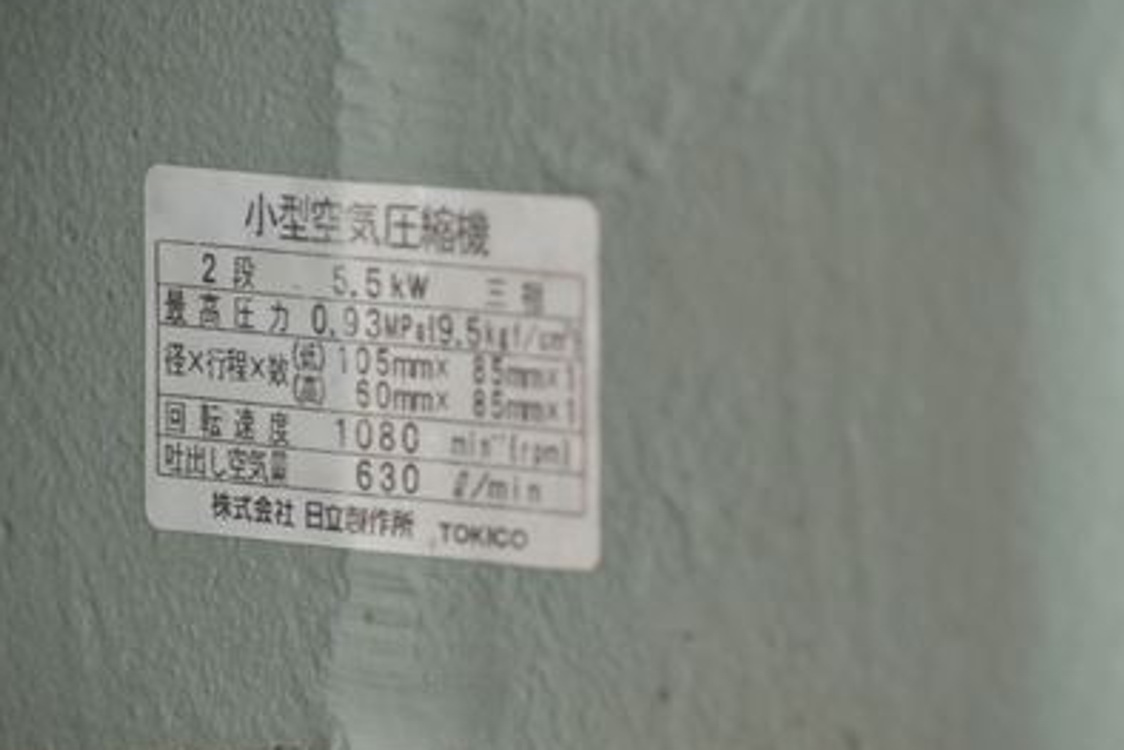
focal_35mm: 324
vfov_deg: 4.2
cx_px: 588
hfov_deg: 6.4
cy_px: 439
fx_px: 10119
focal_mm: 170
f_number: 6.3
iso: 1250
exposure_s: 1/160
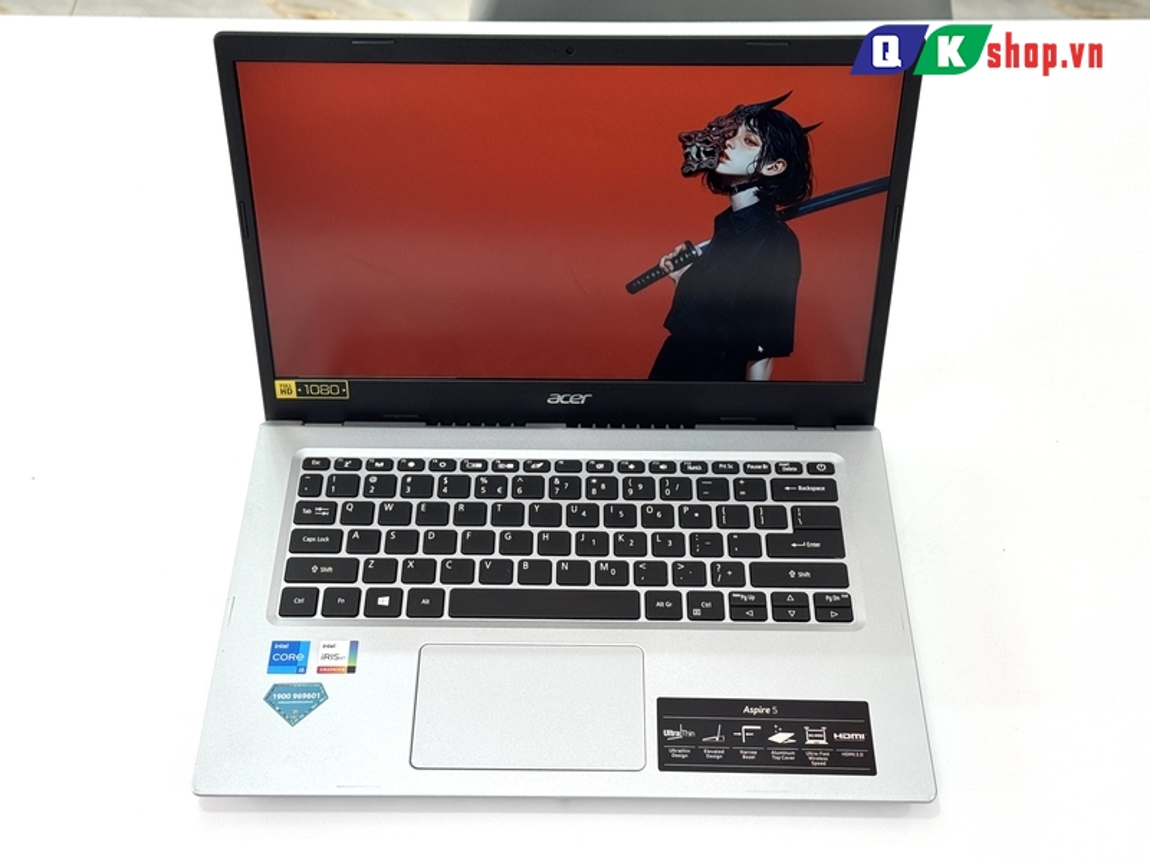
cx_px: 575
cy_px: 431
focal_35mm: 48
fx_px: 1595
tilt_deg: -47.4
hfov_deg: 39.7
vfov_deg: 30.3
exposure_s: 1/137
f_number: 1.78
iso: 64
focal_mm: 6.76
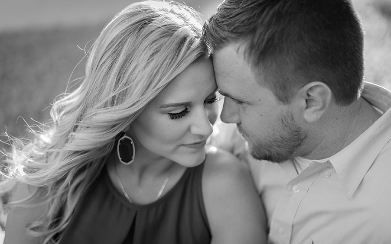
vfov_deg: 23.1
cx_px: 206
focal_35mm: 56
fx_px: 597
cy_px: 139
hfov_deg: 36.3
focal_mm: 50
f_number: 1.8
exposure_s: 1/1000
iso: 320
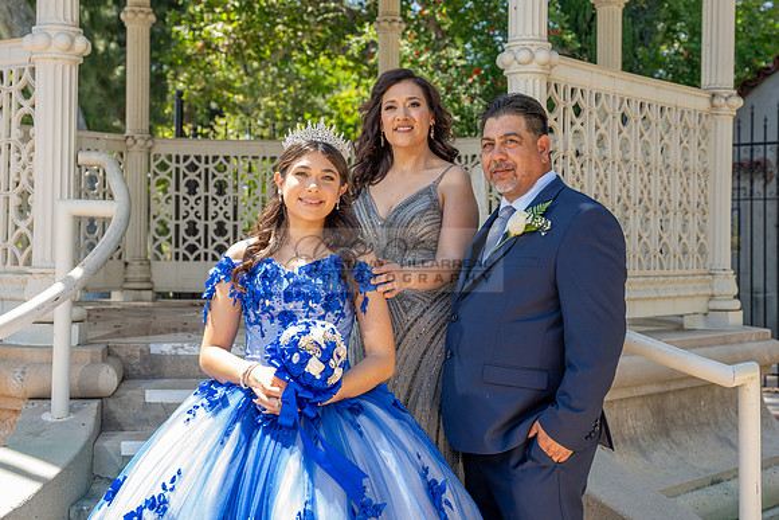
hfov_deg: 33.9
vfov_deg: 23.0
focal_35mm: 59
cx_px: 389
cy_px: 226
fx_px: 1279
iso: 80
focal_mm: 52.3
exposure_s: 1/200
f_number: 4.5
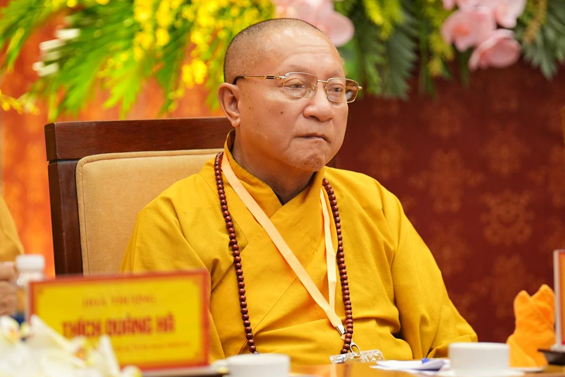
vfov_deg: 4.9
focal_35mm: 283
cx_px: 305
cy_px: 172
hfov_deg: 7.3
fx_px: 4441
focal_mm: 171
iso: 1000
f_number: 2.8
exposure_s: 1/125
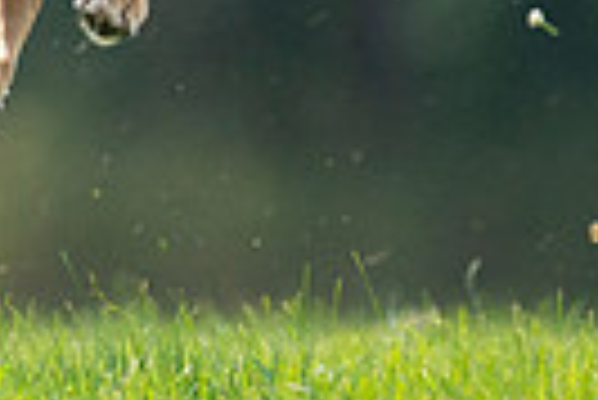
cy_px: -317
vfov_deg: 0.5
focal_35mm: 2607
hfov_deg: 0.8
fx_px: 43352
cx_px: -297
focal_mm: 600
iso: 2500
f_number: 6.3
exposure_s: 1/4000
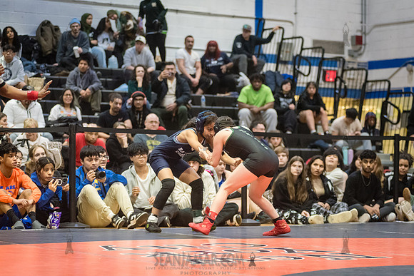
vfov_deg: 12.9
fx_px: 1222
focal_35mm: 106
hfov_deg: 19.2
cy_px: 138
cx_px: 207
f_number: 3.2
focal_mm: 105
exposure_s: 1/500
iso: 8000
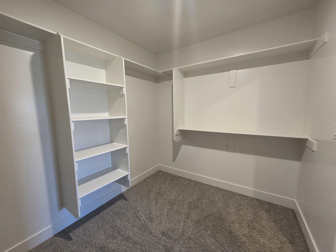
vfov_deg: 89.9
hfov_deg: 106.2
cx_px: 168
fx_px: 126
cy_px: 126
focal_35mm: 13
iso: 160
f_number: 1.9
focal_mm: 2.2
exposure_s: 1/60
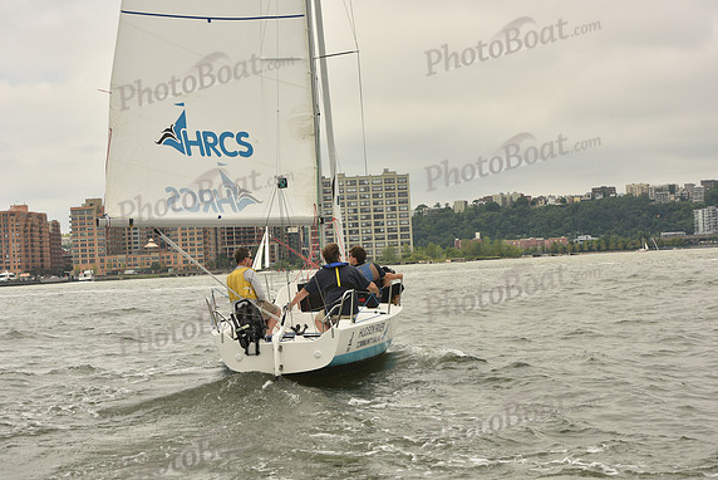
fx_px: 1417
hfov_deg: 28.4
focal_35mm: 71
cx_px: 360
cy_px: 242
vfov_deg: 19.2
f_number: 8
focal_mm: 70
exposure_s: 1/1250
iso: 320
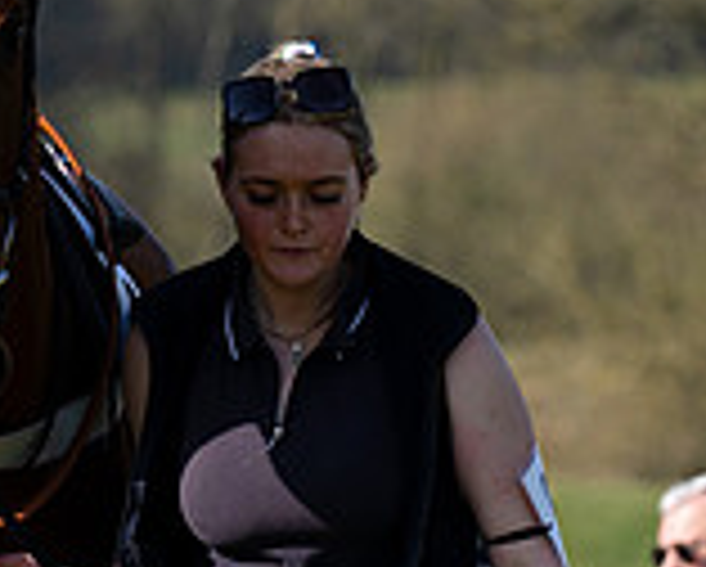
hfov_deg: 2.4
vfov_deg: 1.9
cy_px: 331
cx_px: 259
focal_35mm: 807
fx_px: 16883
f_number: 5
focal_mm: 160
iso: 200
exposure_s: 1/1600
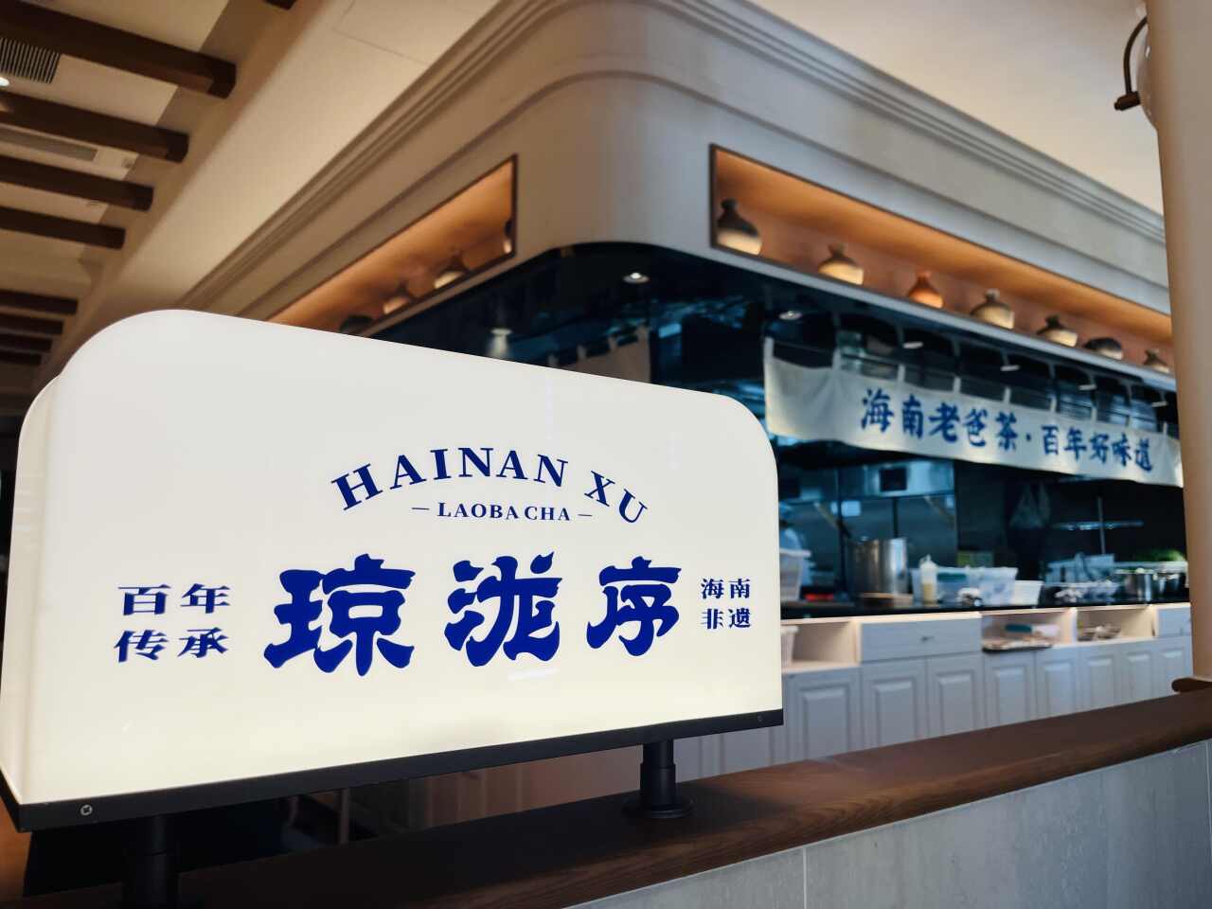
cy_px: 454
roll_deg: -0.2
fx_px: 910
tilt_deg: +7.5
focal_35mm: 26
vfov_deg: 53.1
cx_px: 606
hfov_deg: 67.3
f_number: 1.6
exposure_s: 1/247
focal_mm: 5.1
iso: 40
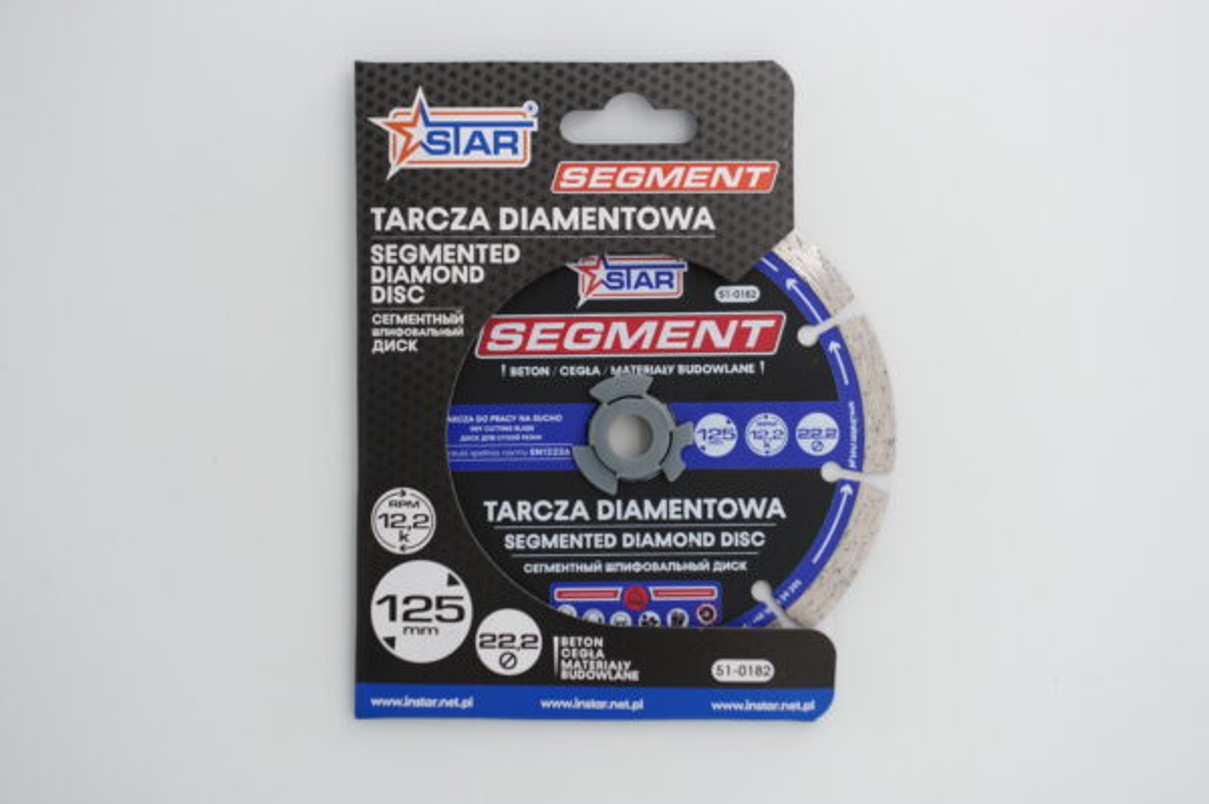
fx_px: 2215
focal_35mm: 66
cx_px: 604
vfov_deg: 20.6
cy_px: 402
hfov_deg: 30.5
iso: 200
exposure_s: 1/200
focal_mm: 66
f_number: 5
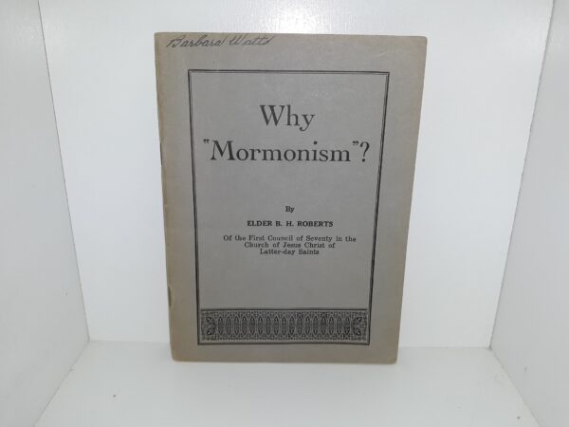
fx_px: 460
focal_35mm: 28
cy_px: 214
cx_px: 284
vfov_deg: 49.7
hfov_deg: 63.4
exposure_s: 1/213
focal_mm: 3.7
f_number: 1.7
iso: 40
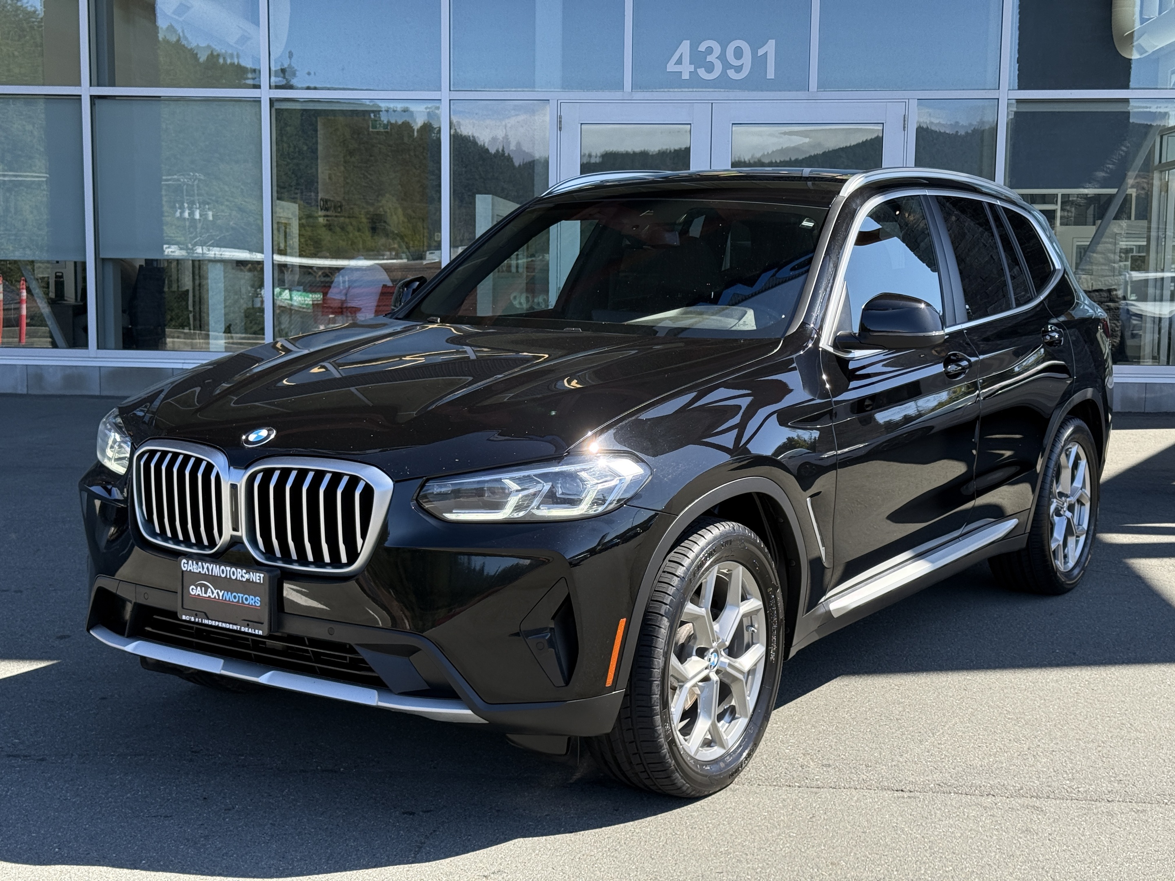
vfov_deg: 30.3
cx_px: 588
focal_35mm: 48
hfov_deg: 39.7
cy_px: 440
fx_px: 1629
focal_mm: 6.76
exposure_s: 1/1185
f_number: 1.78
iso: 80
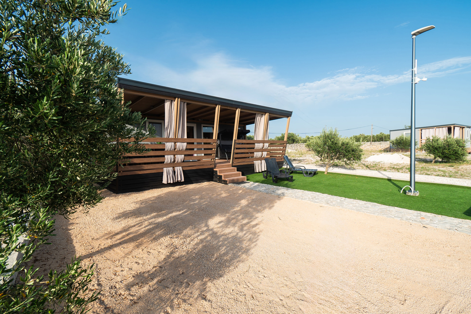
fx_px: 196
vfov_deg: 77.3
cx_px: 236
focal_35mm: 15
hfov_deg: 100.4
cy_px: 157
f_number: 8
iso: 100
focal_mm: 10
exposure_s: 1/160
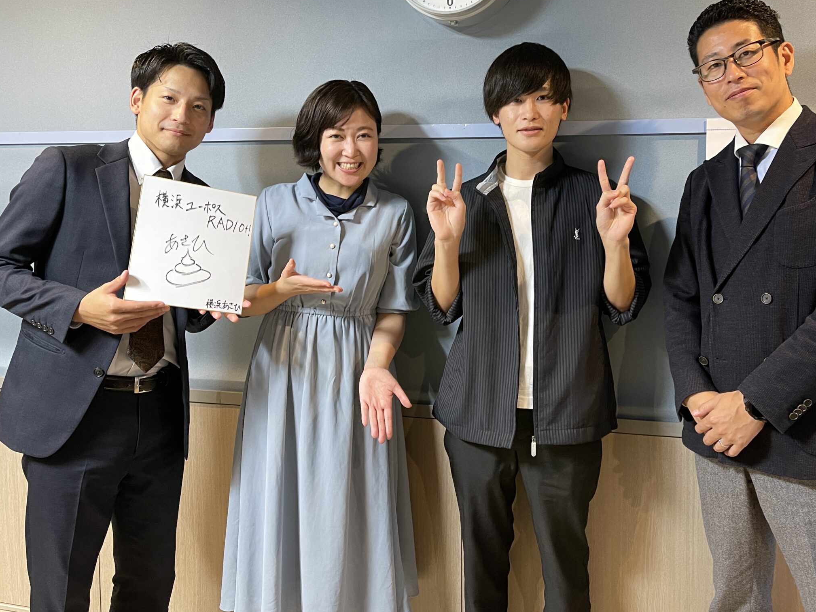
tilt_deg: -4.5
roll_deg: +0.1
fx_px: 778
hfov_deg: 55.2
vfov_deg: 42.8
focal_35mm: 33
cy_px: 254
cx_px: 462
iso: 200
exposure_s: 1/50
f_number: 1.6
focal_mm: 5.1
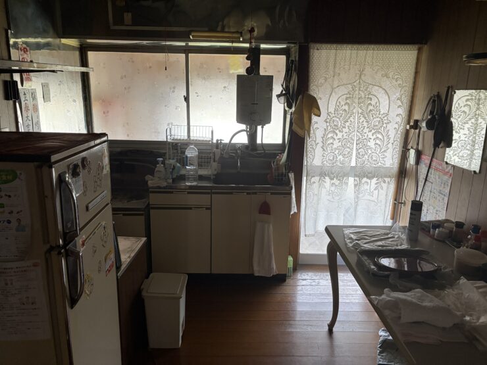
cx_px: 244
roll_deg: -0.5
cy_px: 182
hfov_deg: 67.3
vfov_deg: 53.1
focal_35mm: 26
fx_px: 366
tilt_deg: -13.3
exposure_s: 1/60
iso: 320
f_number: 1.6
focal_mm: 5.96
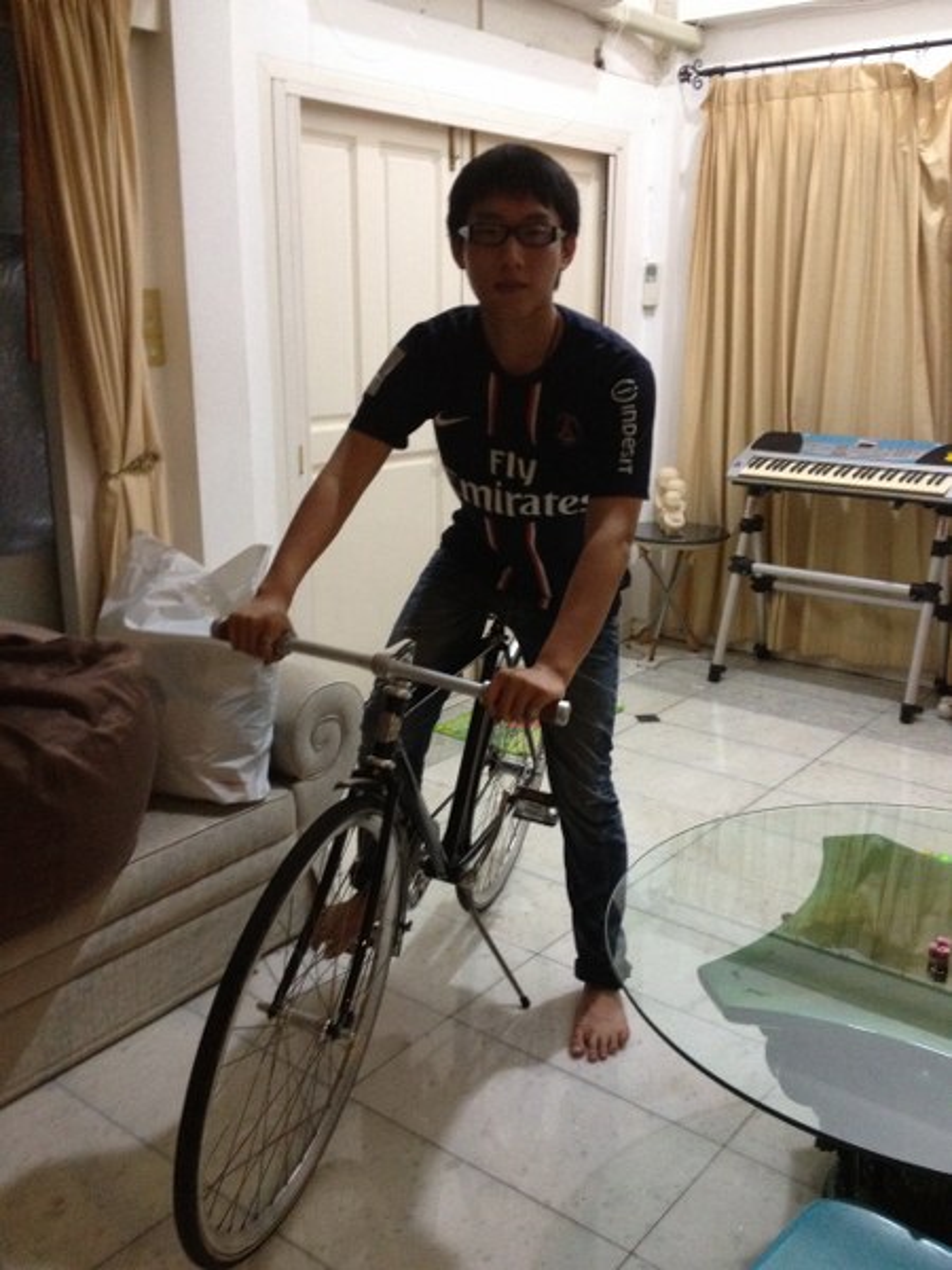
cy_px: 635
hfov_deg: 40.7
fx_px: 1283
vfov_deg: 52.6
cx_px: 476
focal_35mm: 35
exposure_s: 1/17
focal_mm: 4.28
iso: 400
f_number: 2.4
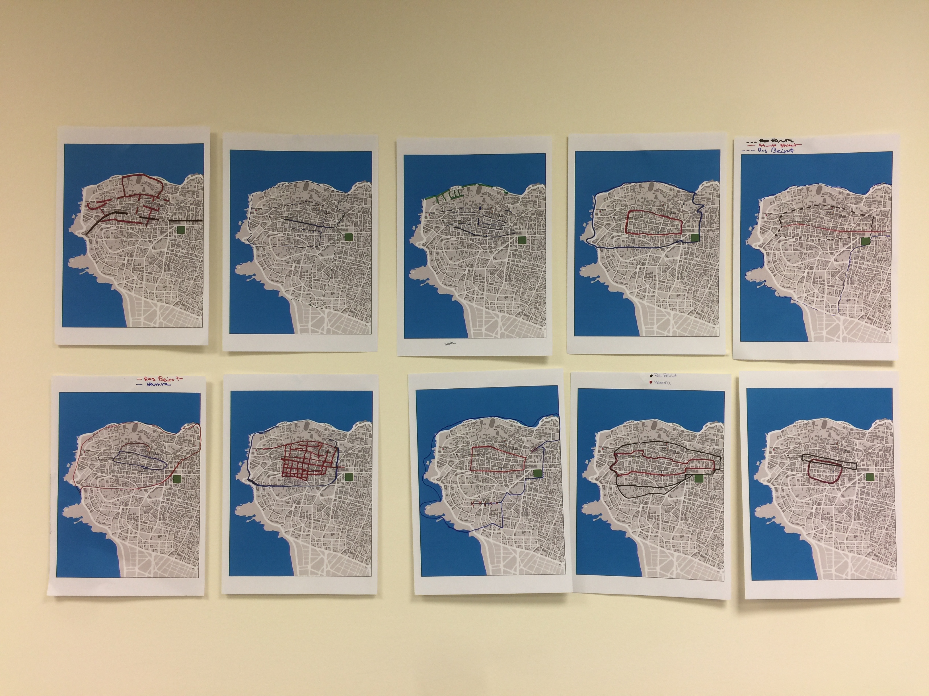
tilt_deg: -0.3
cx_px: 464
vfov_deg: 48.2
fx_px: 778
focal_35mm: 29
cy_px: 348
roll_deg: -1.0
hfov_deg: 61.7
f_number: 2.2
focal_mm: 4.15
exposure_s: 1/33
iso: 32
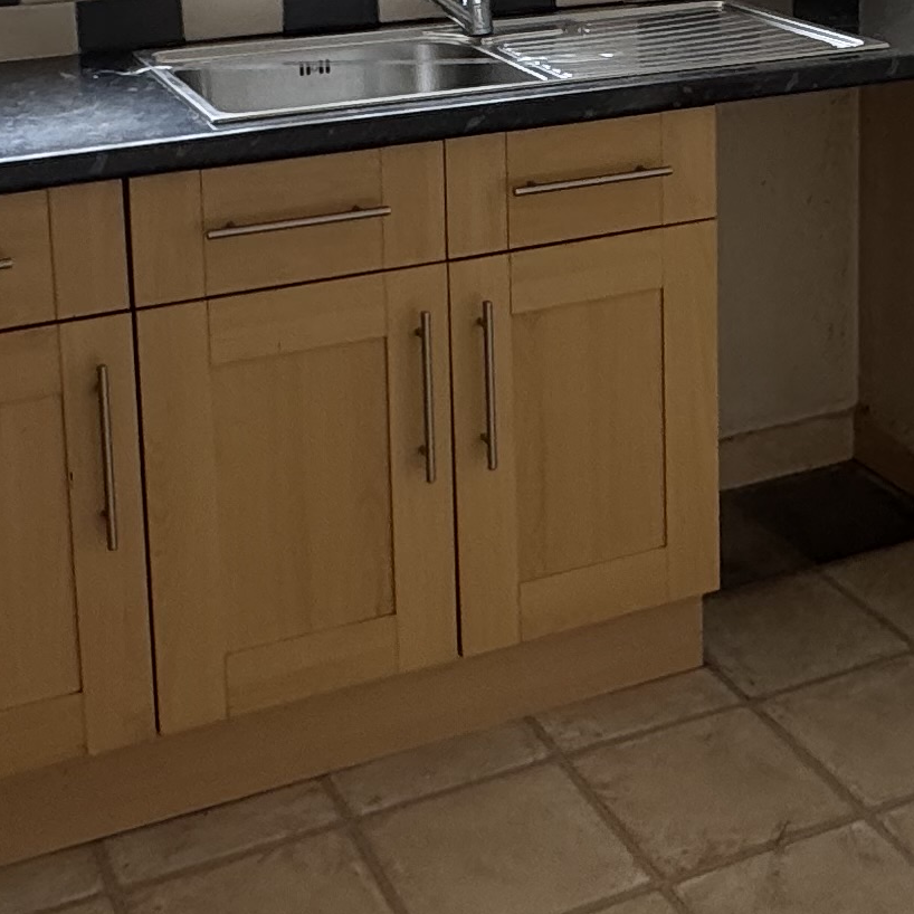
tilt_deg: -8.5
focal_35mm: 61
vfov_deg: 26.7
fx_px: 1822
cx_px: 632
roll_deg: +1.3
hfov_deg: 27.9
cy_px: 7
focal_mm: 2.22
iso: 40
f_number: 2.2
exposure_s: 1/190
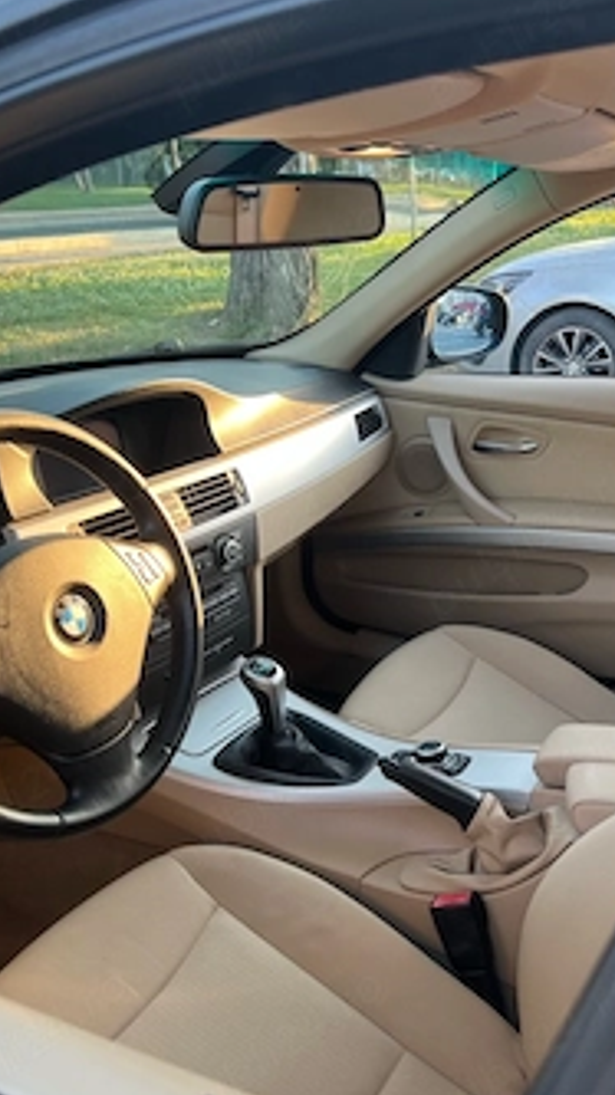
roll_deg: -0.7
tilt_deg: -22.2
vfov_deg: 58.0
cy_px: 579
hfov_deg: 34.6
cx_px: 342
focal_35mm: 34
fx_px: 987
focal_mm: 5.7
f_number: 1.5
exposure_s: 1/121
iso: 50
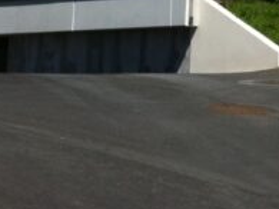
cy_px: -104
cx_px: 312
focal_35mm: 138
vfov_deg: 10.4
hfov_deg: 14.0
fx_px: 1112
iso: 80
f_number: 2.8
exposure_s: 1/2011
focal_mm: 3.85
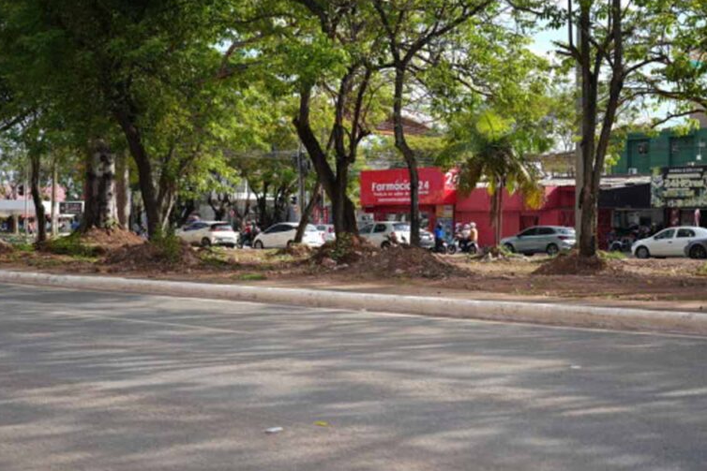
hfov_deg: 36.2
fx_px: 1080
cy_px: 232
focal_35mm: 55
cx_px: 351
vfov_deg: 24.6
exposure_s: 1/400
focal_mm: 54
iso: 80
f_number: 4
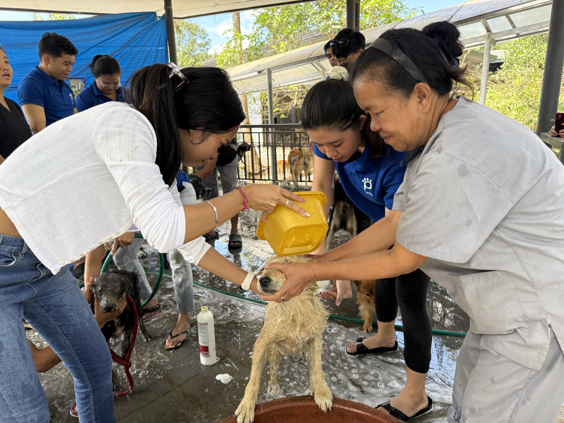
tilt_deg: -14.3
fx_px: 391
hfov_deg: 71.6
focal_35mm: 24
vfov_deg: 56.8
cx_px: 282
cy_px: 212
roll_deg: +2.8
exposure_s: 1/228
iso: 160
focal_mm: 6.76
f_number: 1.78
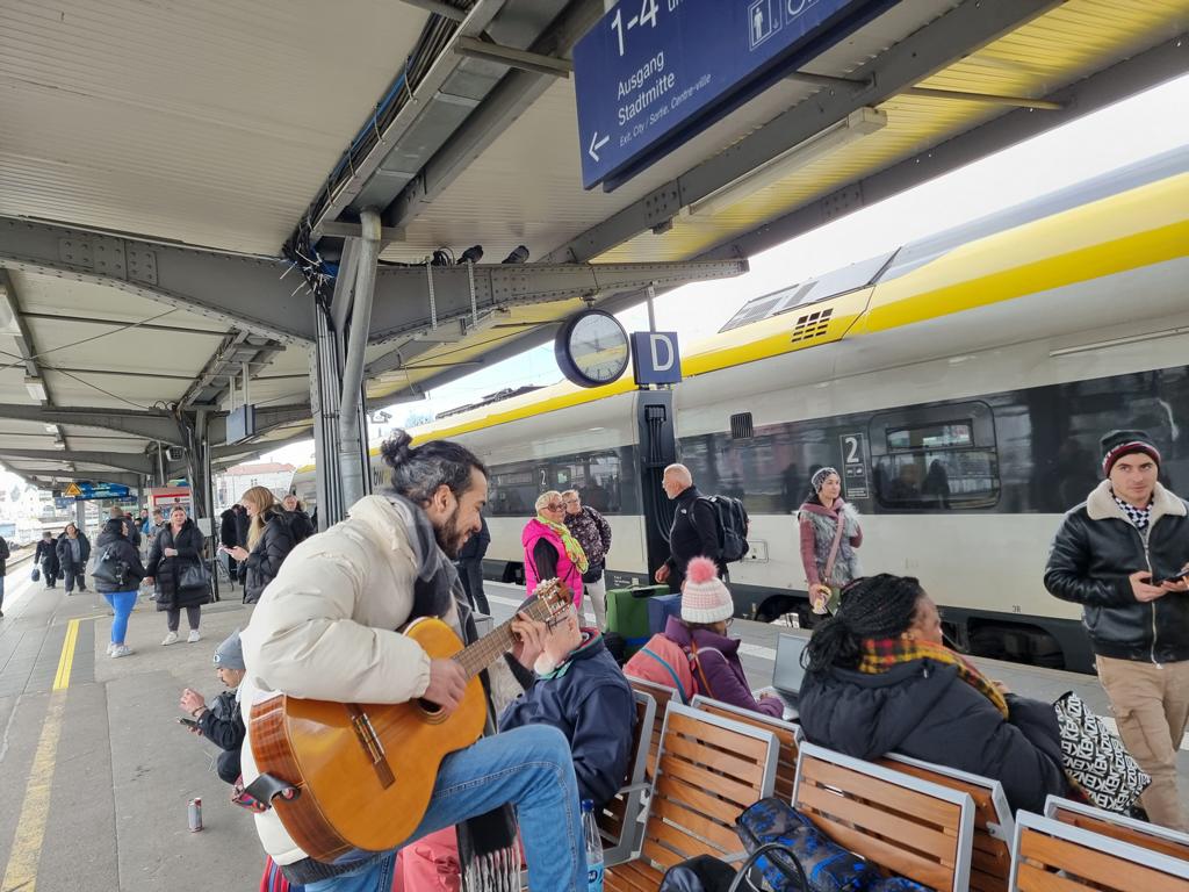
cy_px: 446
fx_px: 824
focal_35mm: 24
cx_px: 594
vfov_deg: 56.8
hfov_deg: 71.6
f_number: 1.8
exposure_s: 1/100
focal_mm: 6.7
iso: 50
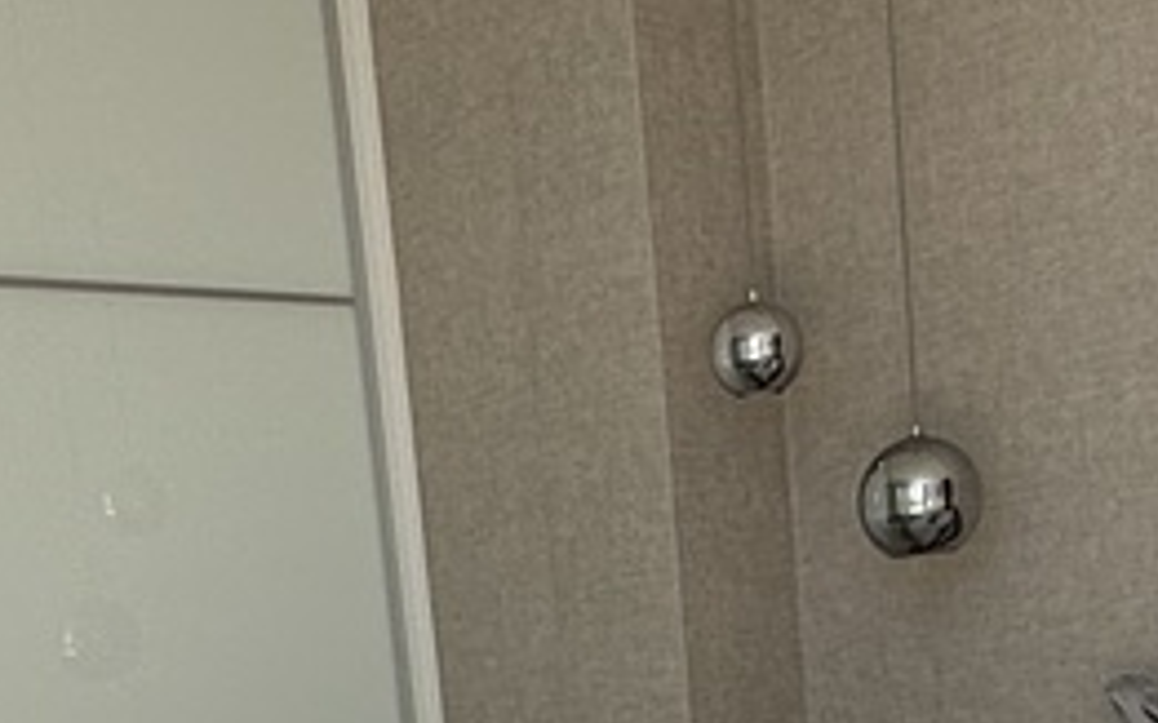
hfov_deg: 27.8
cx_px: 506
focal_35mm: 74
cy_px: 1195
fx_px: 2335
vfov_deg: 15.7
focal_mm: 2.22
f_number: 2.2
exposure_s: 1/244
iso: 40
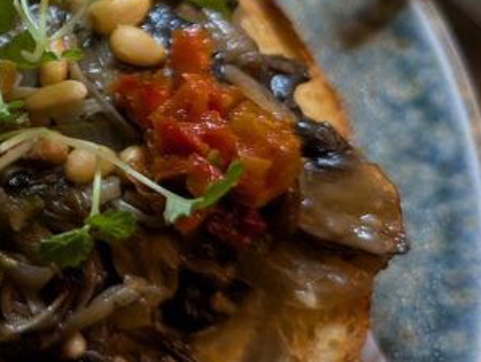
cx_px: -114
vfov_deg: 23.8
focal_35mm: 61
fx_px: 849
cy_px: 80
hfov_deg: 27.4
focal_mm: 6.9
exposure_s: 1/94
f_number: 1.68
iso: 1044
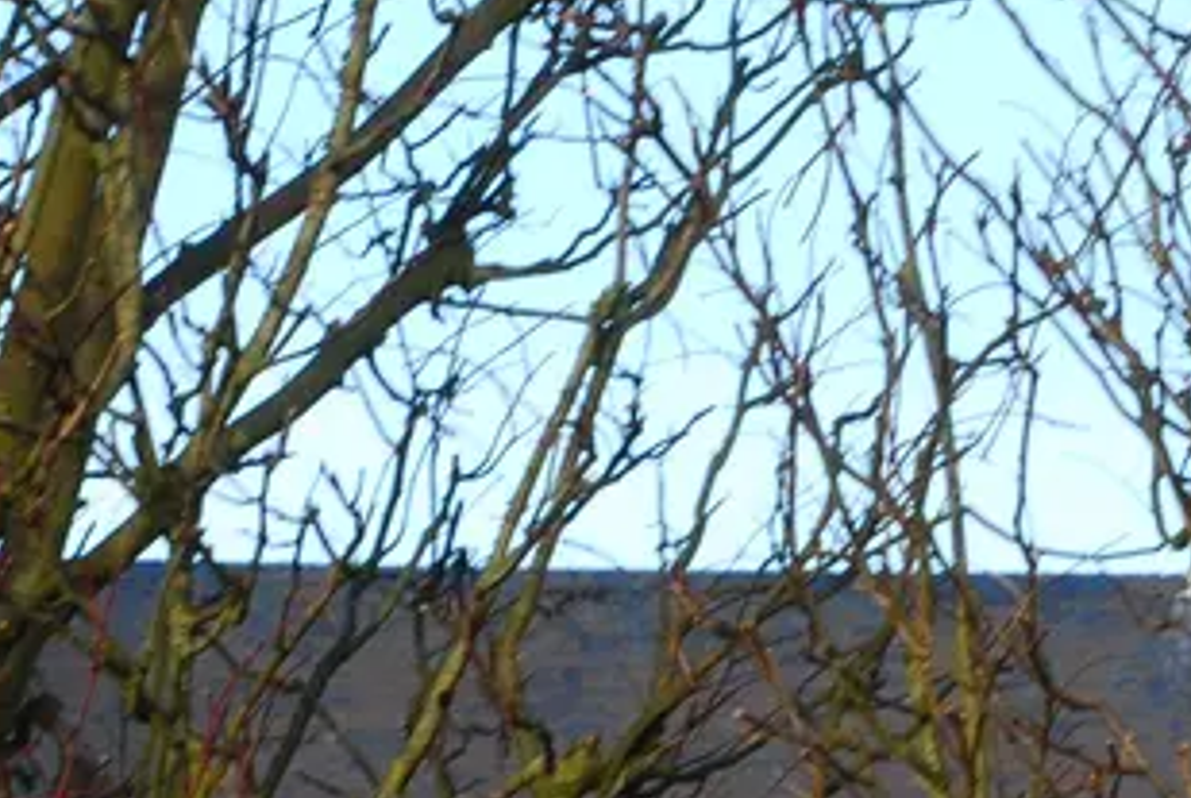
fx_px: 11927
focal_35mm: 360
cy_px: 1286
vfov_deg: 3.8
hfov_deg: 5.7
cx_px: 752
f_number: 10
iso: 320
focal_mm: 58
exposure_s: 1/25
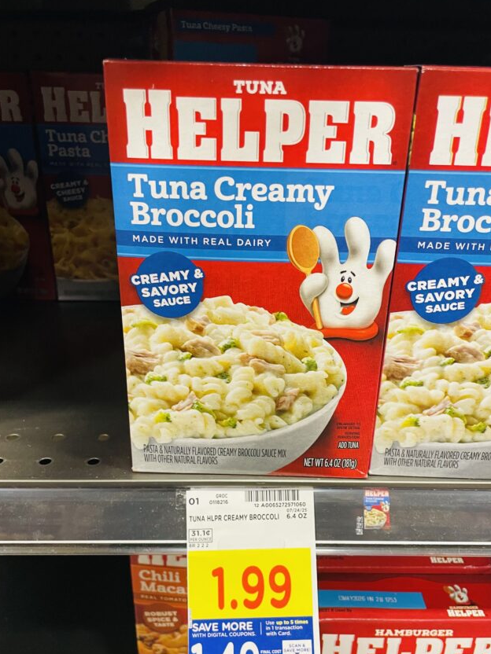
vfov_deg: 56.4
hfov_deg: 44.1
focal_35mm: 32
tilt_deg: -26.9
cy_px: 392
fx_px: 605
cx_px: 259
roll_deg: -2.1
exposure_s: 1/44
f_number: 1.6
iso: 200
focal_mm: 4.2
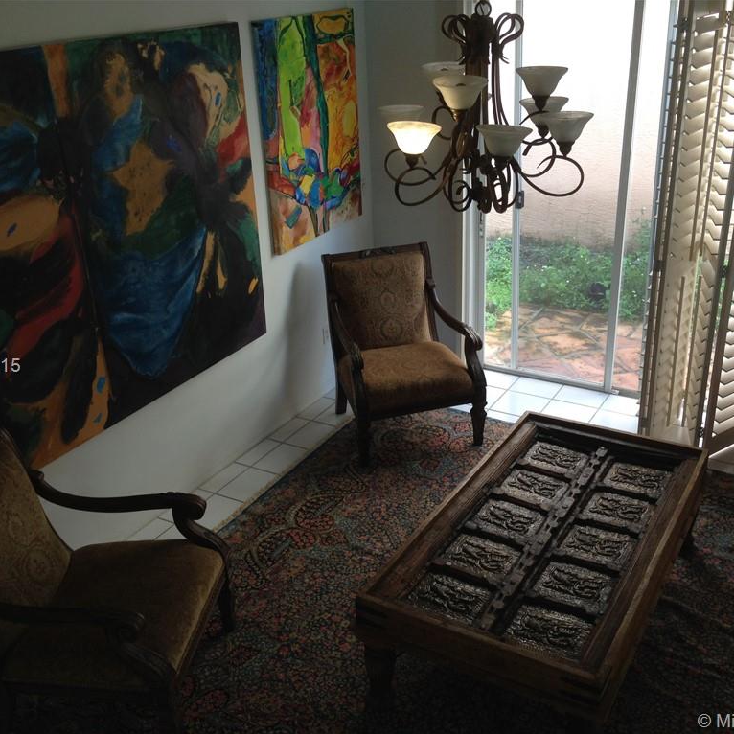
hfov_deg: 42.8
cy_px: 367
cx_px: 412
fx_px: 936
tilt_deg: -27.5
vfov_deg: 42.8
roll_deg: +2.7
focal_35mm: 39
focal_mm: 4.12
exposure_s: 1/60
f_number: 2.4
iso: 64
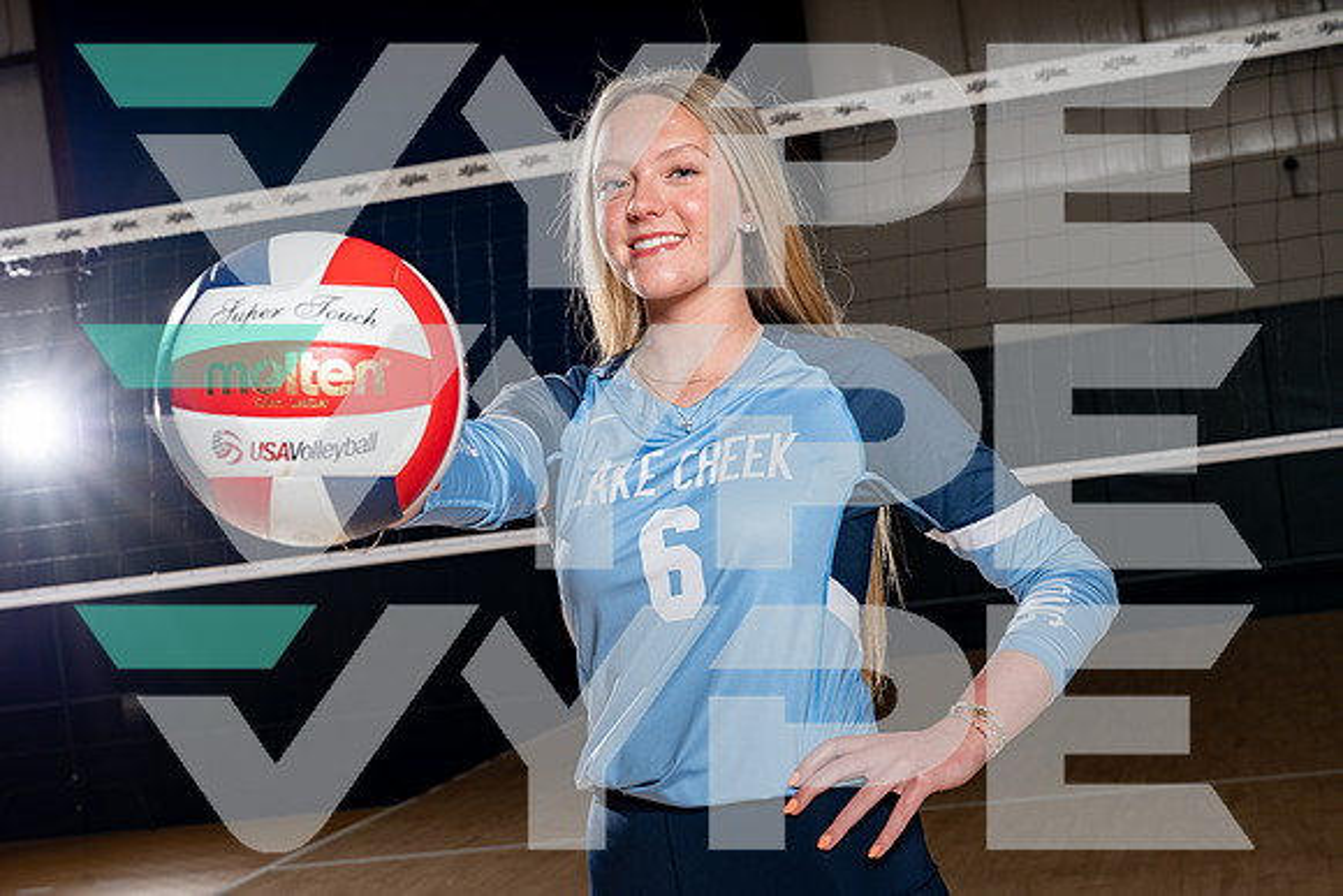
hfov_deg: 31.9
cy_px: 448
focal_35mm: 63
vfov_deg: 21.6
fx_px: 2351
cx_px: 672
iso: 100
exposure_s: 1/250
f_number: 8
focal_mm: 63
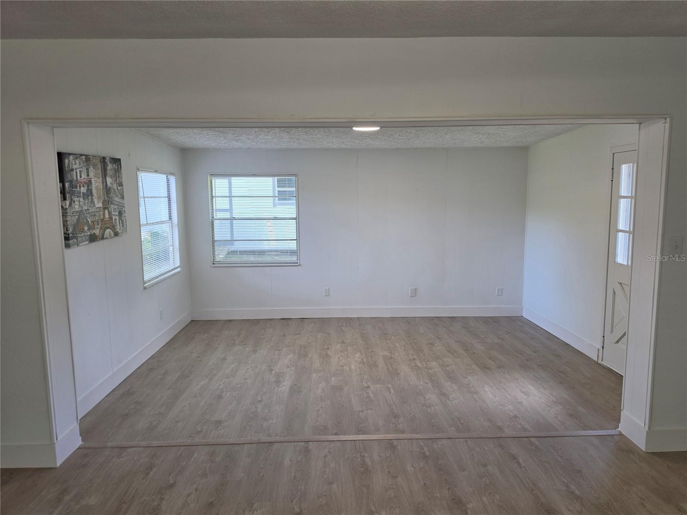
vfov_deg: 58.9
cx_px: 344
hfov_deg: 73.9
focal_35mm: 23
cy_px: 258
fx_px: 456
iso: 64
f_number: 1.4
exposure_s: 1/180
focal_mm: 6.5
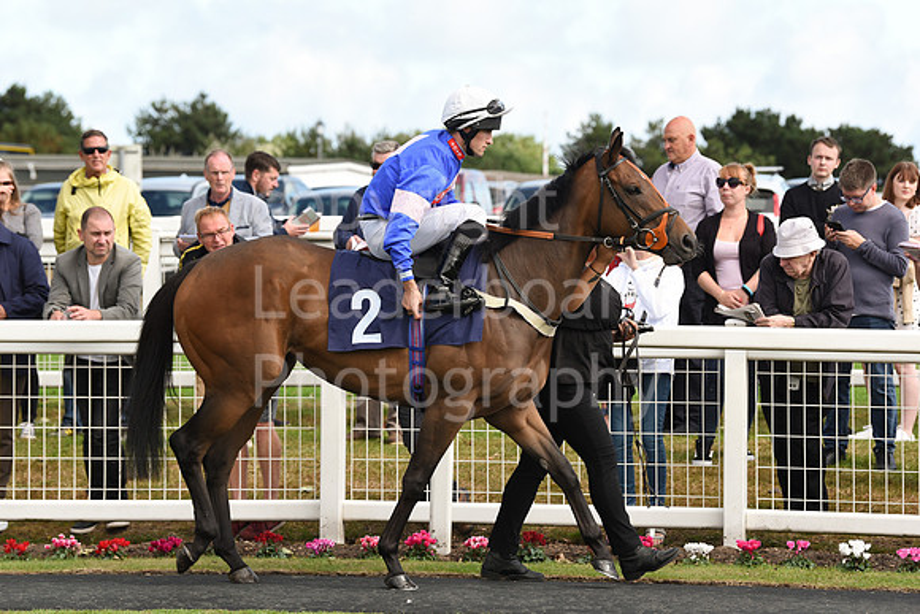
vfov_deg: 9.8
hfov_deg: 14.7
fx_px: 3578
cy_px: 307
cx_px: 460
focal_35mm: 140
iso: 500
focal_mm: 140
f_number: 5.6
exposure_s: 1/1250
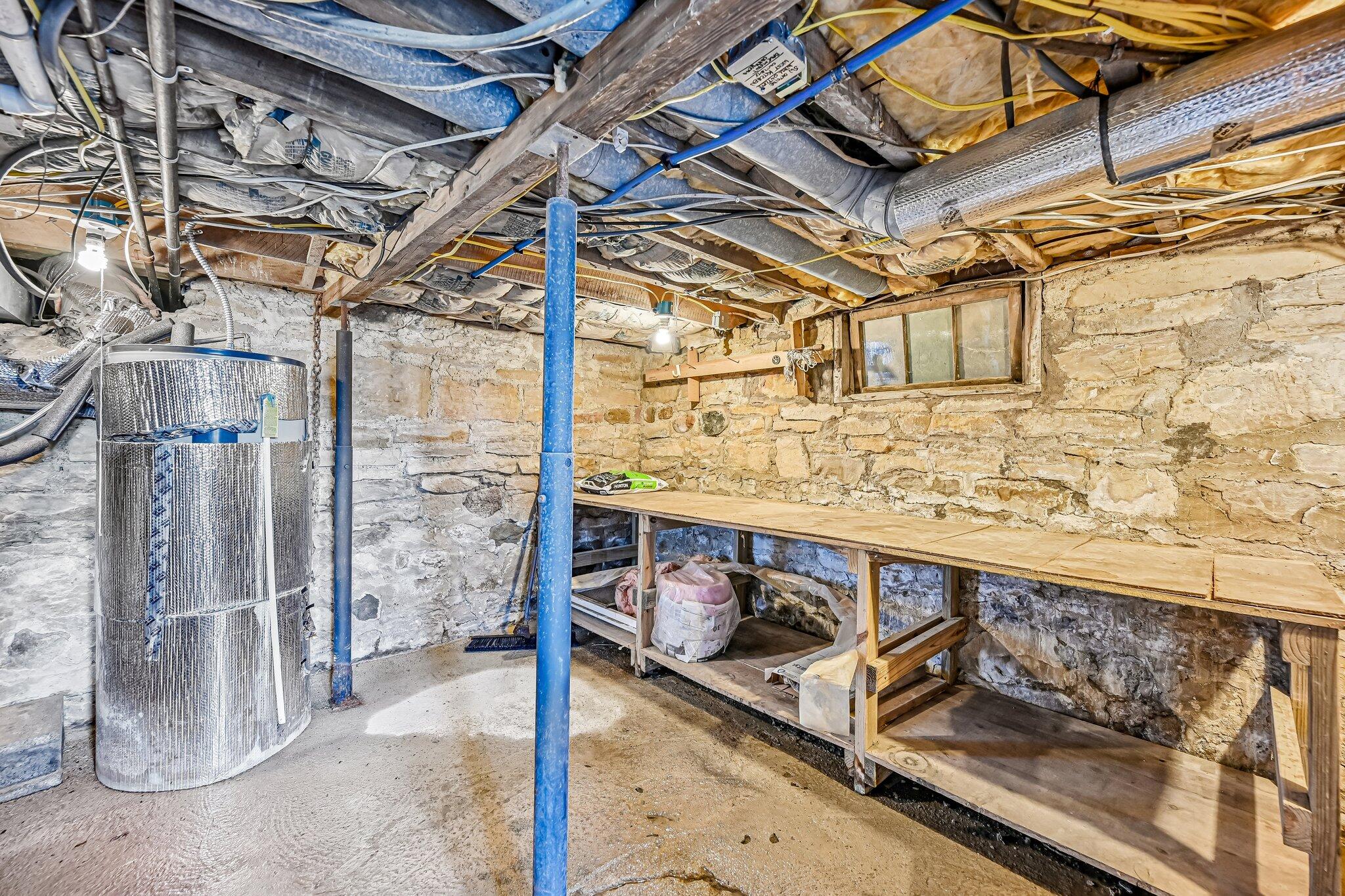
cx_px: 672
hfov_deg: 104.3
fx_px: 523
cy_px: 448
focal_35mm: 14
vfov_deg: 81.2
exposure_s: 1/3.33
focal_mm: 14
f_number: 4.8
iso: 400
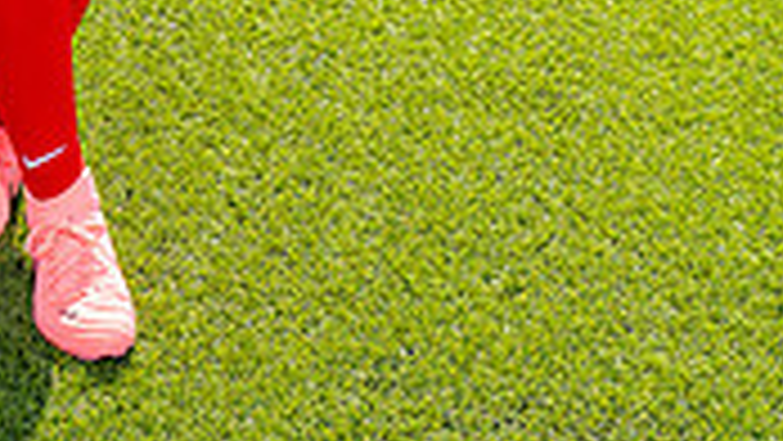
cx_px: 112
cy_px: -554
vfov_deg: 7.8
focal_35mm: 146
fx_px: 3032
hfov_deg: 14.6
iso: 320
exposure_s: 1/250
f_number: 10
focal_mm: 54
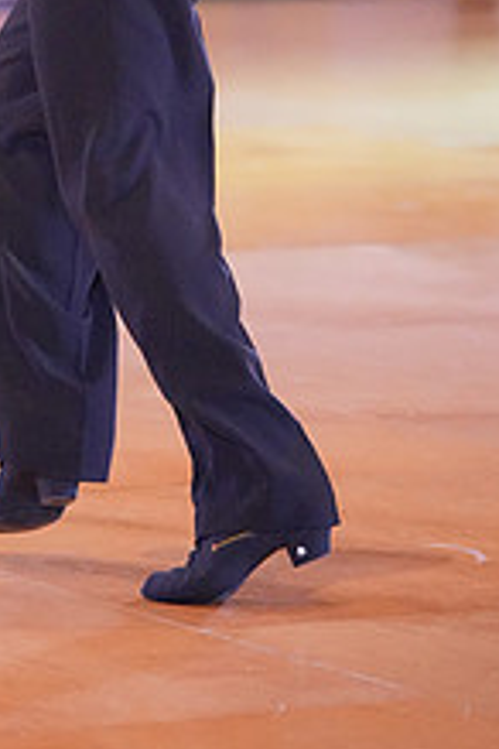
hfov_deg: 3.9
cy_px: -229
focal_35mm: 353
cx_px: -138
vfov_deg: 5.8
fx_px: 7339
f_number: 3.5
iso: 8000
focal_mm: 133
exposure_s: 1/500
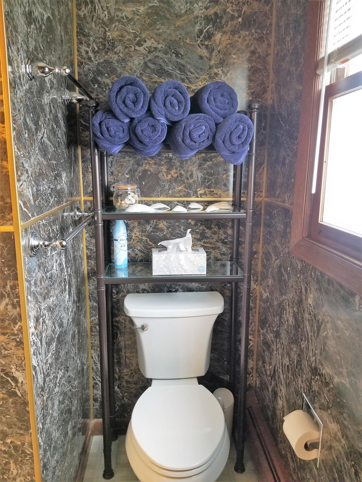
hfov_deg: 53.1
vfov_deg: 67.3
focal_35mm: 26
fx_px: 363
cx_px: 181
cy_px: 241
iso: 250
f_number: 1.7
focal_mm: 4.25
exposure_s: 1/24
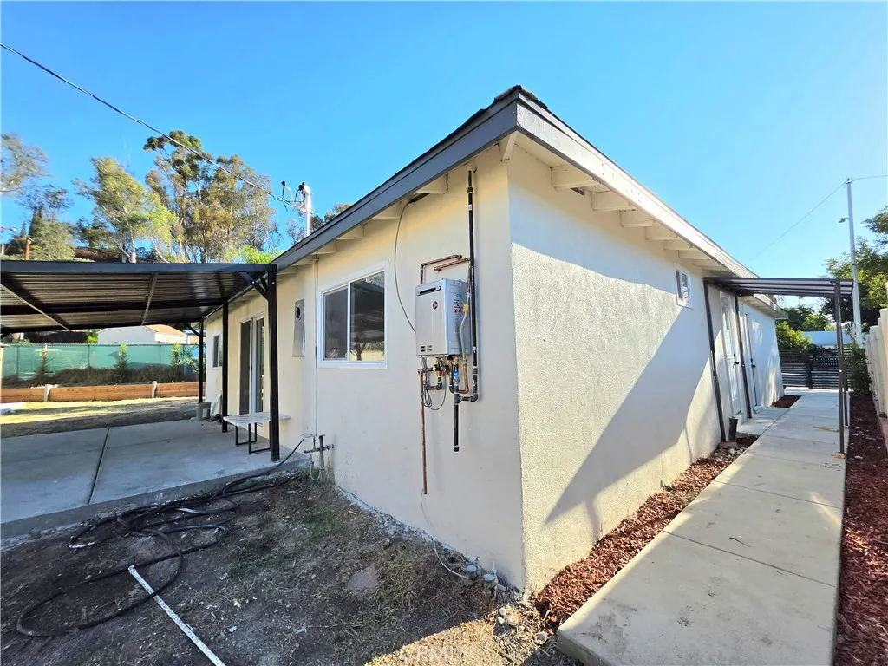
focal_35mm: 13
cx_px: 444
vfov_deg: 89.9
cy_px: 333
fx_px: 333
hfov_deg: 106.2
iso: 32
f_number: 1.9
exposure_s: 1/2000
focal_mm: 2.2
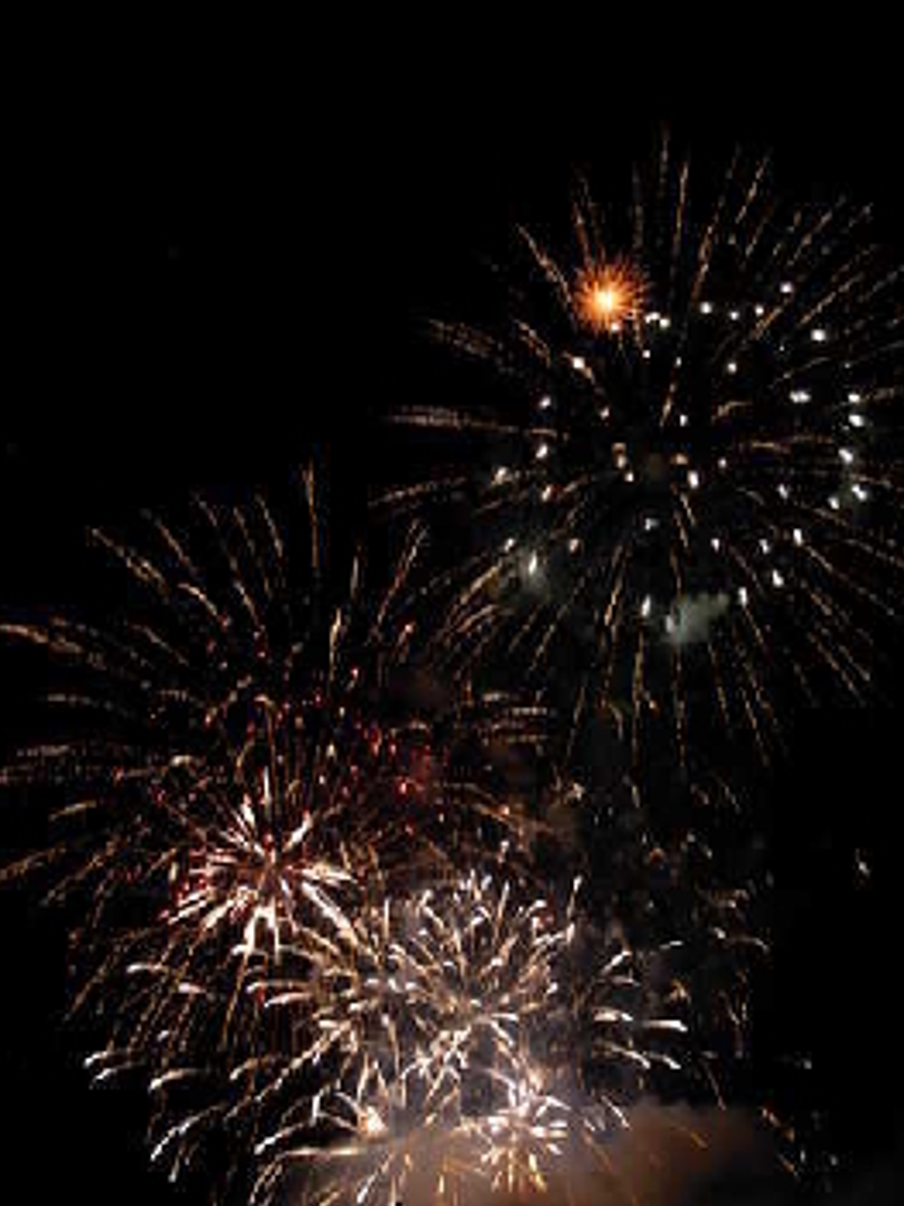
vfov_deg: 36.7
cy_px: 704
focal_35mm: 52
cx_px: 443
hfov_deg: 28.0
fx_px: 1812
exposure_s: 1/8.2
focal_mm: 6.3
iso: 79
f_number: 2.9
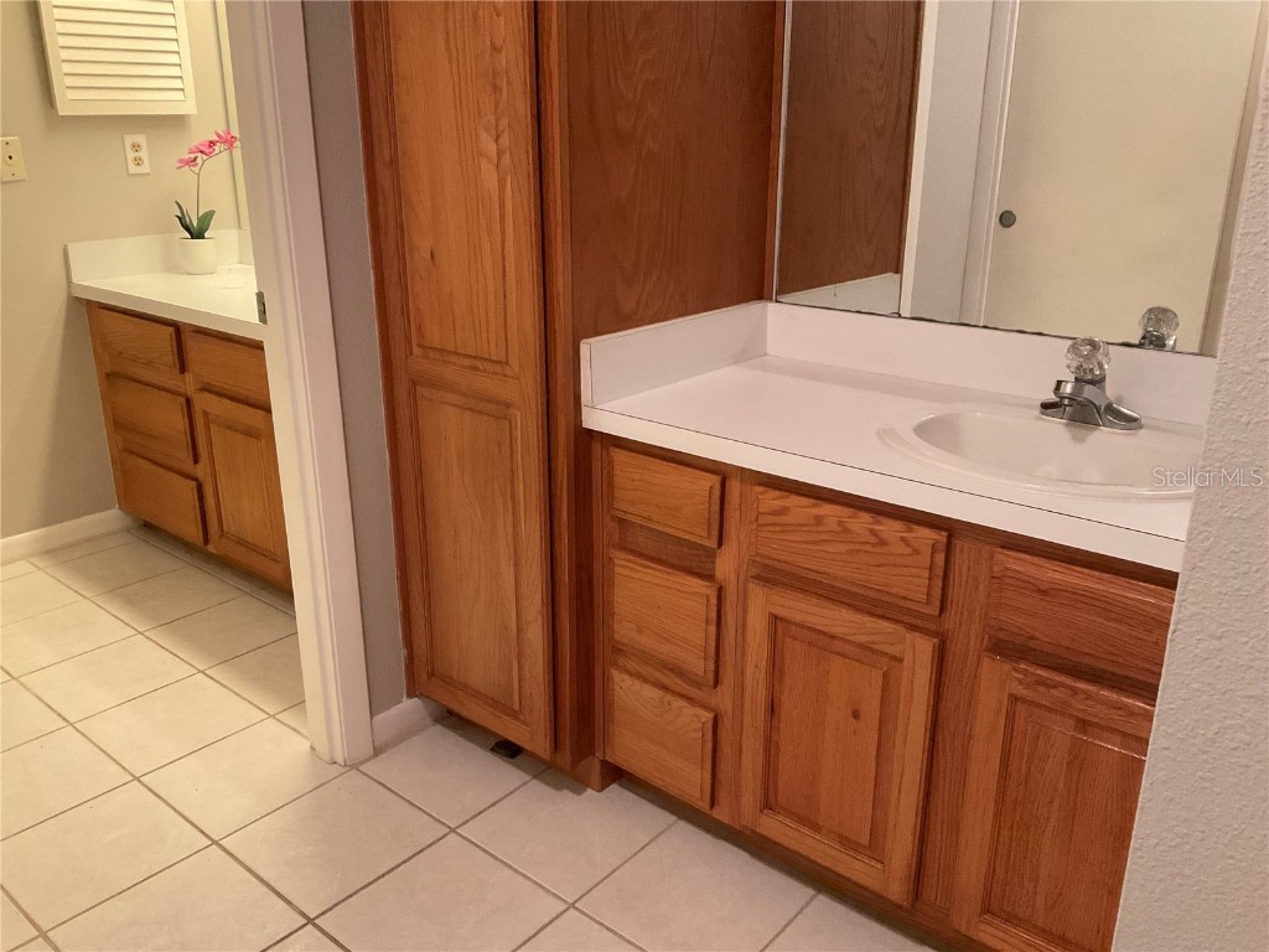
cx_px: 634
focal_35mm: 29
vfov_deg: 48.2
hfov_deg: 61.7
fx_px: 1063
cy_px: 476
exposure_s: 1/60
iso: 250
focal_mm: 3
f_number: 1.8
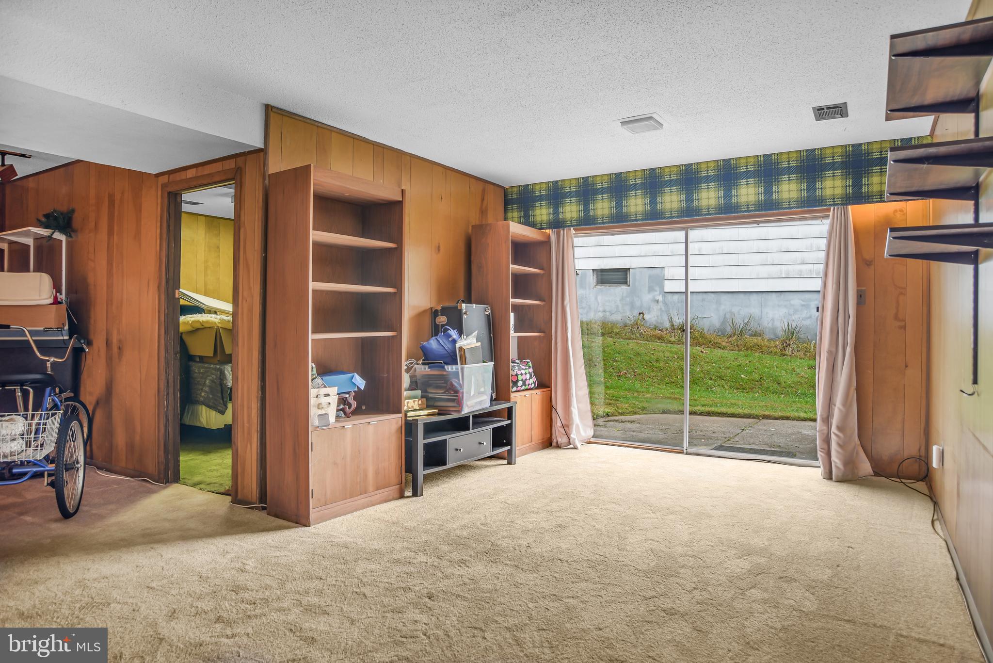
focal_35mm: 23
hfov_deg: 76.1
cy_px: 332
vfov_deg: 55.1
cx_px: 496
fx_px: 635
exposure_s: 1/4
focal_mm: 23
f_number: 8
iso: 200
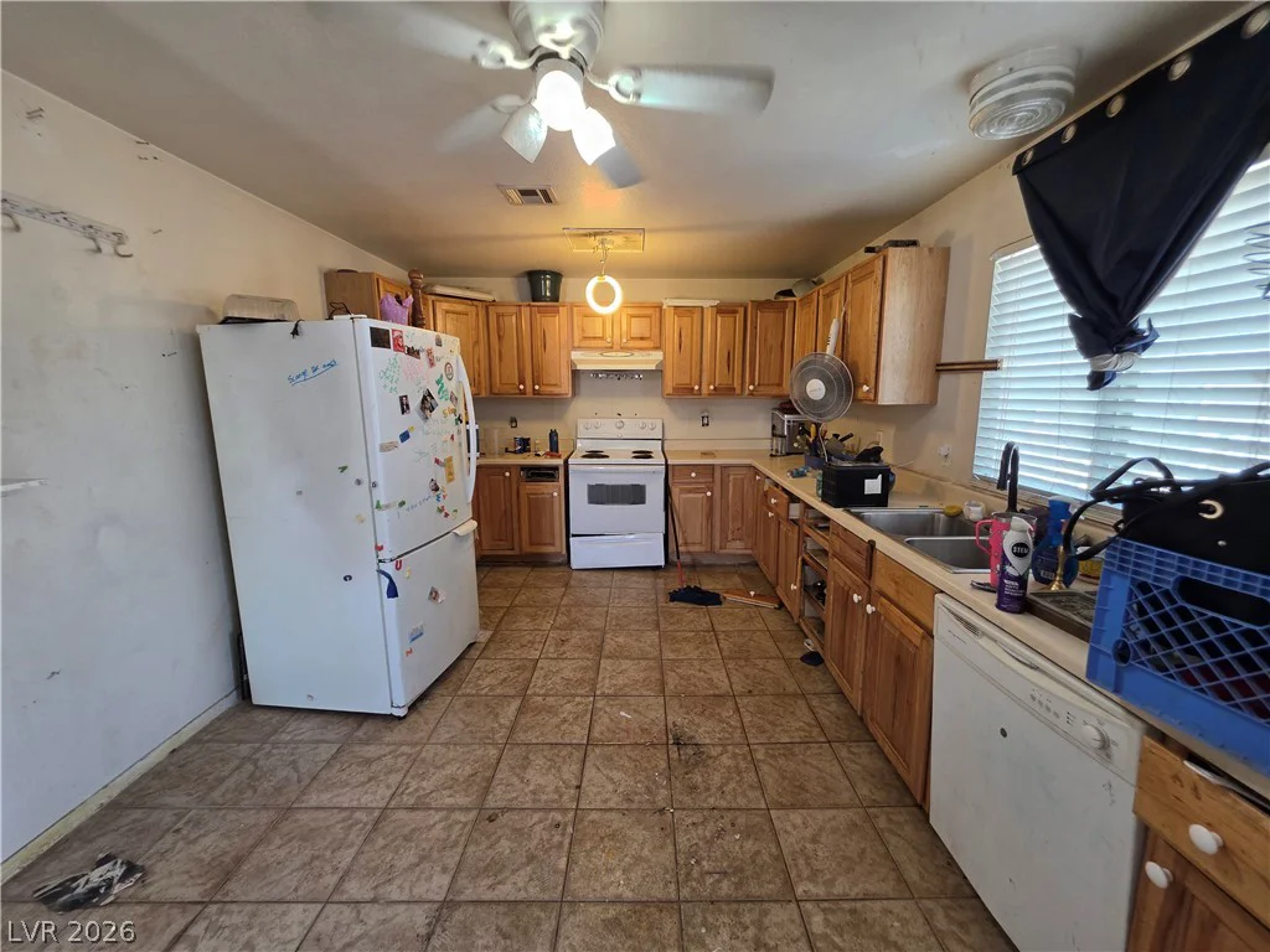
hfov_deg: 106.2
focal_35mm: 13
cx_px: 635
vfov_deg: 89.9
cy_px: 476
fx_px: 477
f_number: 1.9
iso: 200
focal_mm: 2.2
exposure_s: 1/120
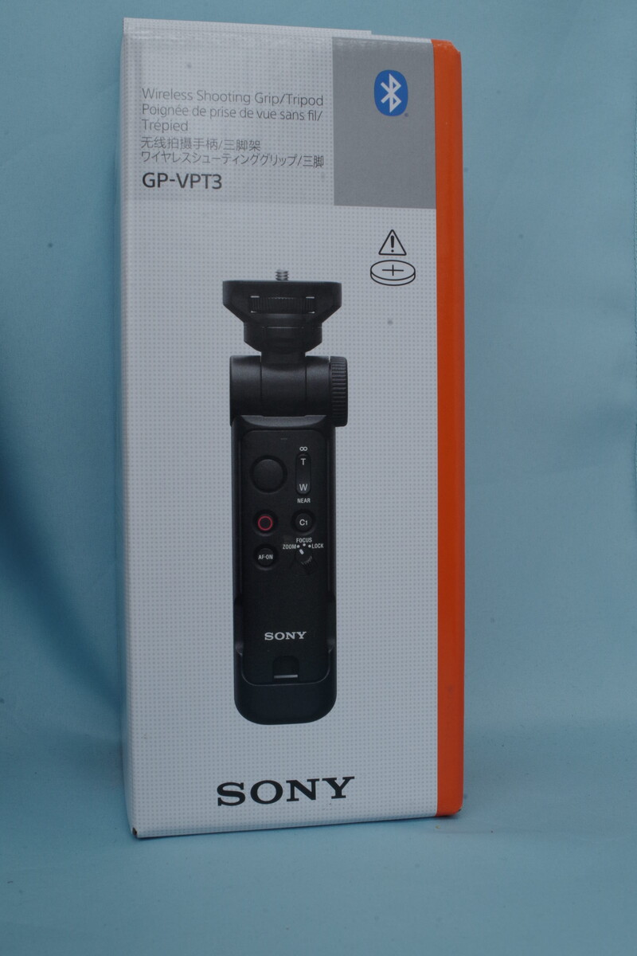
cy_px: 478
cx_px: 318
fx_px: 1115
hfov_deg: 31.9
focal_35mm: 42
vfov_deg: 46.4
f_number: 18
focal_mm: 28
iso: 400
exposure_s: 1/5
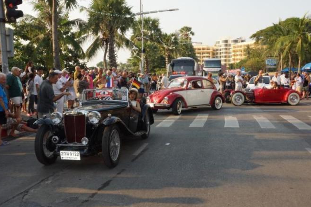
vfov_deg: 41.1
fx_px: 276
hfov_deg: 58.7
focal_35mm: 32
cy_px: 108
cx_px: 162
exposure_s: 1/160
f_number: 18
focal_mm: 20
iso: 800
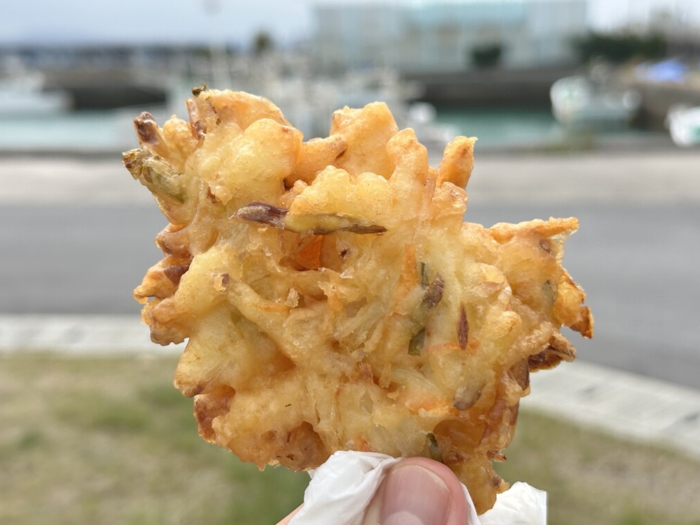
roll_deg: +0.6
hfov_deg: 38.9
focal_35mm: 49
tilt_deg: -10.4
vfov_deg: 29.7
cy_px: 262
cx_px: 343
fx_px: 991
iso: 64
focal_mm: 6.86
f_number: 1.78
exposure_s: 1/3731
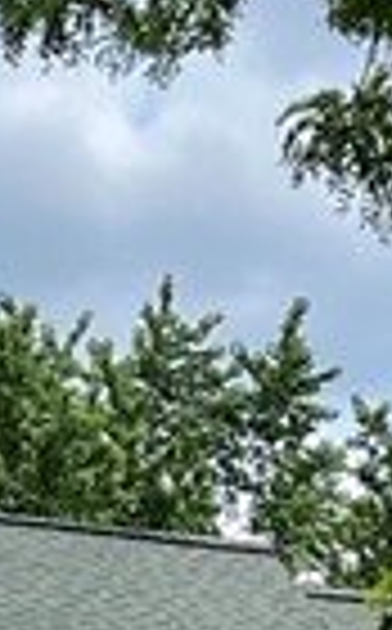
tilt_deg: +5.4
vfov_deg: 9.6
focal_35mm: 202
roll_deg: -0.1
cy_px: 1305
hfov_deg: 6.5
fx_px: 3467
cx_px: 131
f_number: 1.5
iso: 50
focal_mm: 5.7
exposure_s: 1/2841
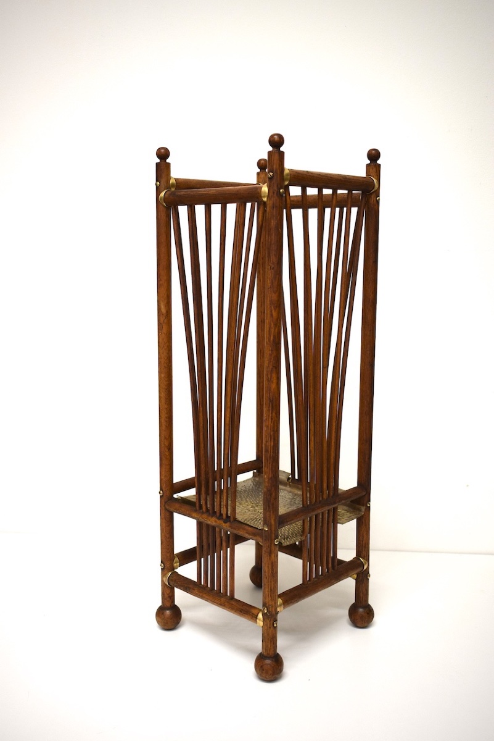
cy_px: 370
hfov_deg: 35.5
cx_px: 247
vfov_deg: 51.3
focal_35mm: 38
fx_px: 771
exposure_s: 1/60
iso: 450
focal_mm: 25
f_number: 4
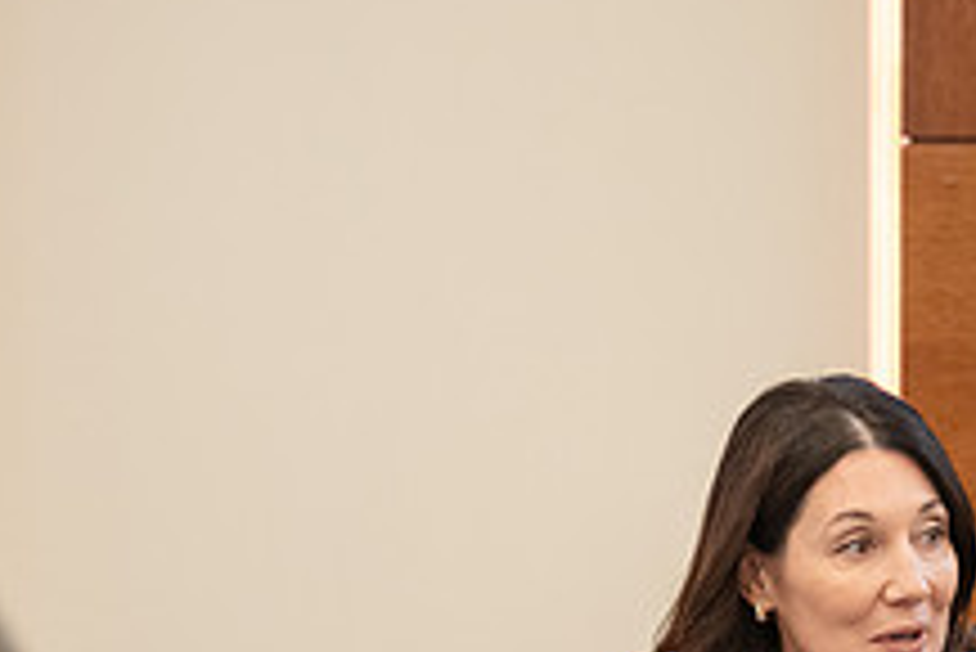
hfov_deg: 3.7
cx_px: 715
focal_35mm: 555
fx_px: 15056
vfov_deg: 2.5
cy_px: 587
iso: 3200
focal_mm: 200
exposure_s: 1/250
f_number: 2.8
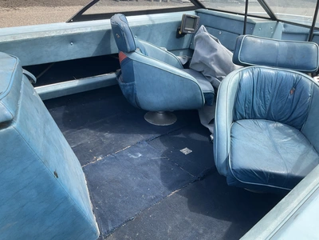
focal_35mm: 29
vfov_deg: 48.2
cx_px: 160
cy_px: 120
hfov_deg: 61.7
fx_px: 267
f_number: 1.8
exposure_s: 1/524
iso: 25
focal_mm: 3
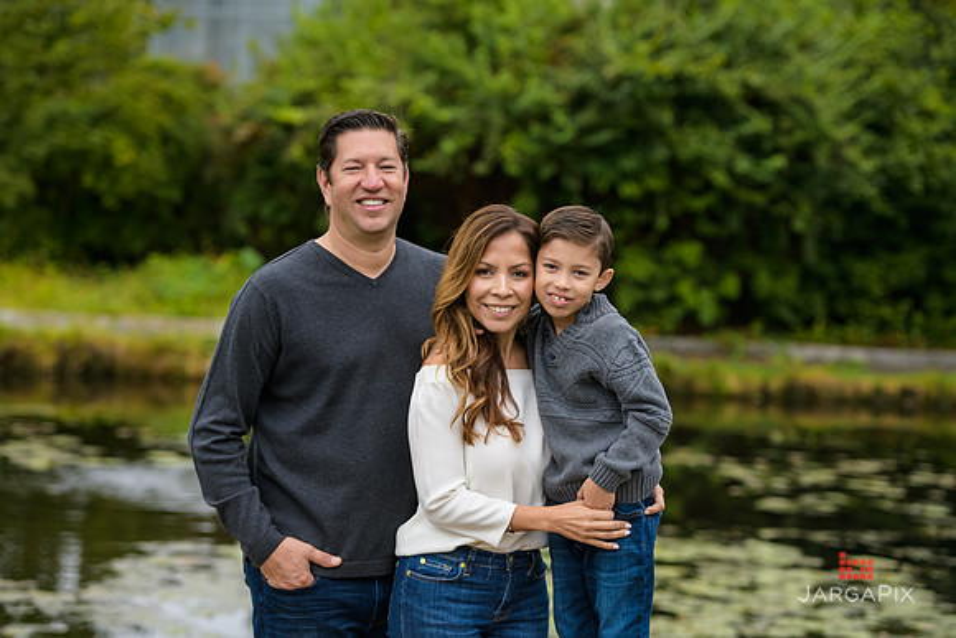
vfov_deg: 12.2
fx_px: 2975
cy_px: 319
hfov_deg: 18.3
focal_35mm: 112
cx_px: 478
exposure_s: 1/400
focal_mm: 112
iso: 400
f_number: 4
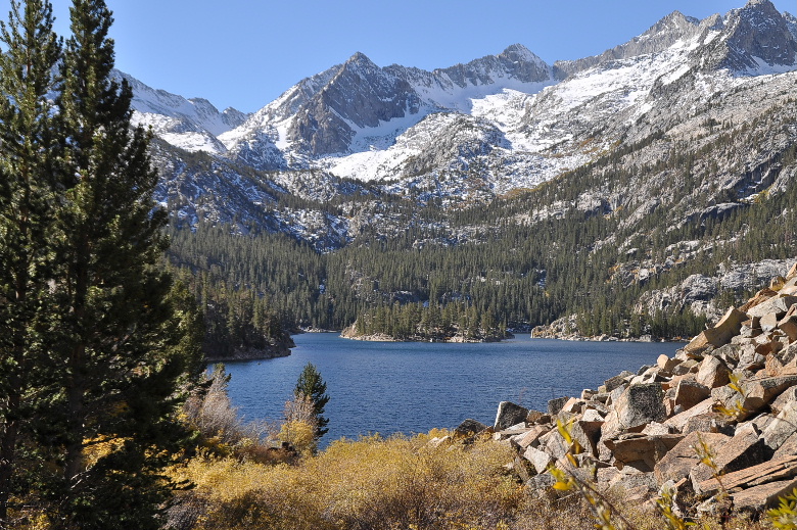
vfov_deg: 21.5
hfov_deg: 31.9
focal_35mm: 63
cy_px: 265
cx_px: 398
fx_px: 1394
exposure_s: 1/640
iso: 200
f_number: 8
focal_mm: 42
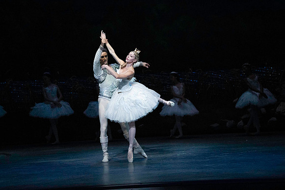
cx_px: 142
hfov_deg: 10.3
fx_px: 1584
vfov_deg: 6.9
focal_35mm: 200
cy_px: 95
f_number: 5
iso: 25600
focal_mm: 200
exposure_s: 1/400
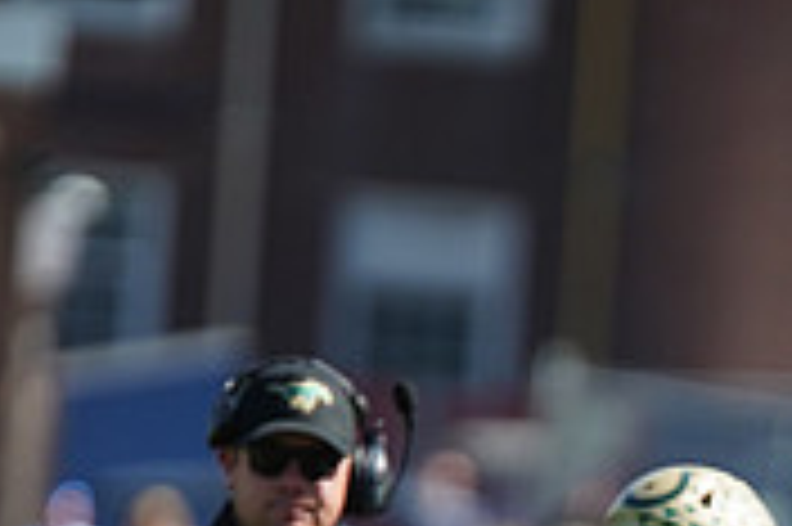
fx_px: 21759
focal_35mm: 990
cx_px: 824
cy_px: 820
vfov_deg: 1.4
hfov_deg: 2.1
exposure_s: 1/3200
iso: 400
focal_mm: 300
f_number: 2.8
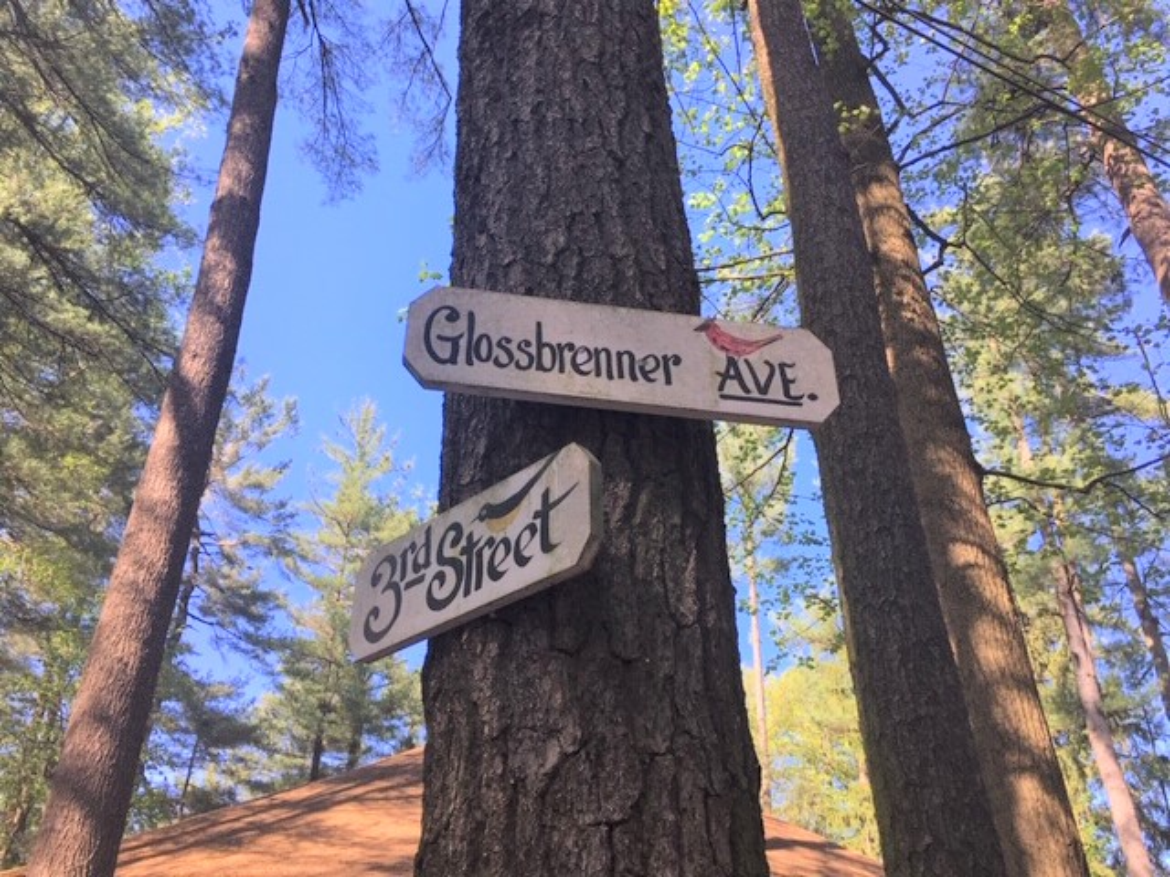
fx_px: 980
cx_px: 585
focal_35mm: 29
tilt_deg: +33.5
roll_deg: -1.1
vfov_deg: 48.2
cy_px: 438
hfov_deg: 61.7
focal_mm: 4.15
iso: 25
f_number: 2.2
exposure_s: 1/364
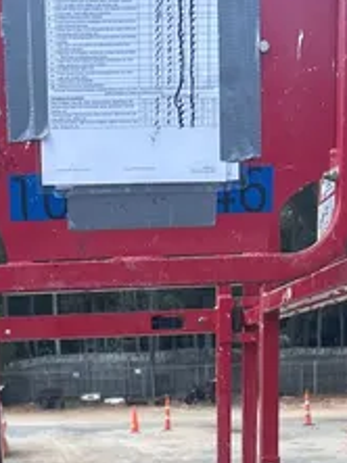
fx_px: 1152
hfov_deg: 17.1
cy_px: 727
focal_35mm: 86
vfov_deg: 19.4
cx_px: 92
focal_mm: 5.7
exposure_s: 1/1159
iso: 50
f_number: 1.5
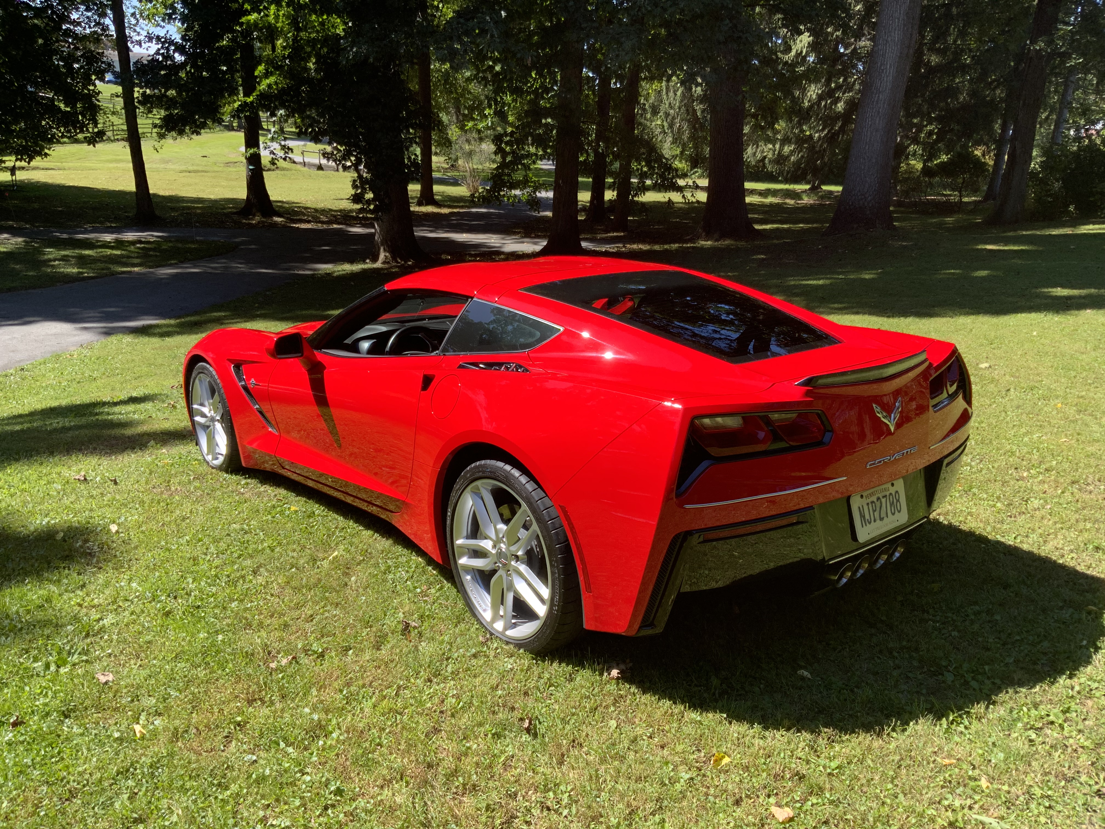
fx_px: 926
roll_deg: -4.7
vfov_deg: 48.2
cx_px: 552
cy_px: 414
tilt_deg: -16.7
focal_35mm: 29
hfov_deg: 61.7
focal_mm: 3
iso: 16
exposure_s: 1/580
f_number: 1.8
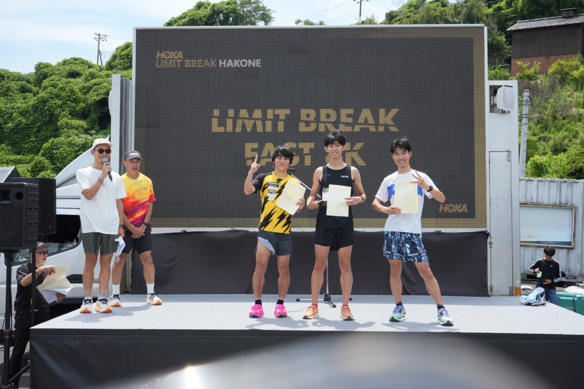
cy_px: 194
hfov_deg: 48.5
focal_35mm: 40
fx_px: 649
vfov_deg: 33.4
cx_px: 292
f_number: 10
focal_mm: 40
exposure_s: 1/400
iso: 320
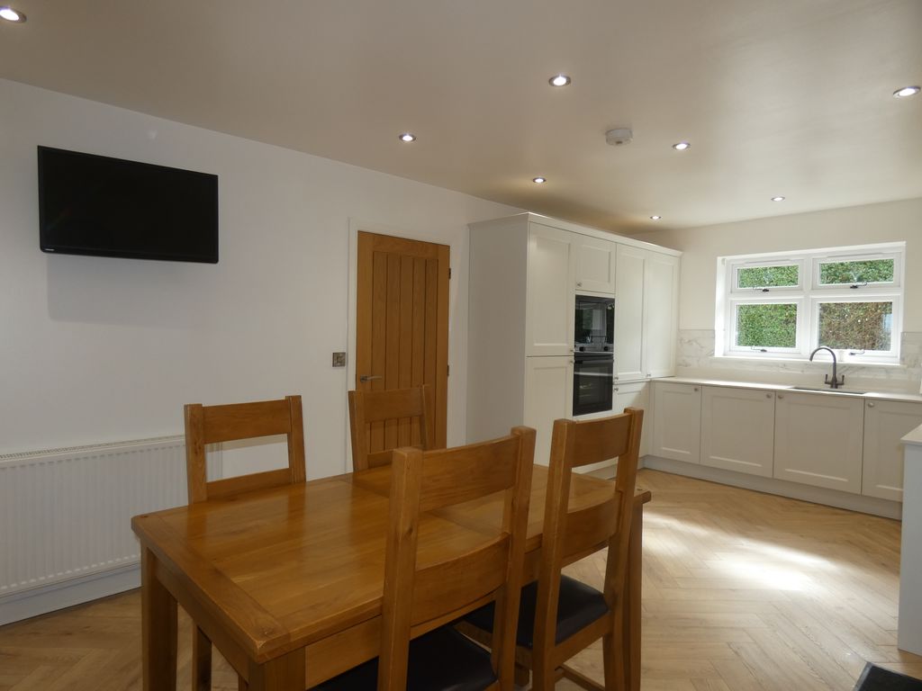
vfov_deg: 66.0
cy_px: 346
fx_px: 533
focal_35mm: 20
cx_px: 461
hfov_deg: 81.7
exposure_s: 1/60
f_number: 2.8
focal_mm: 3.6
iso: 80
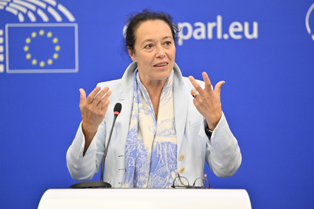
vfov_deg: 8.6
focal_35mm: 160
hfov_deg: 12.8
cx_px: 157
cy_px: 104
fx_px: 1394
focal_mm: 160
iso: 5000
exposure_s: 1/800
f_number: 2.8
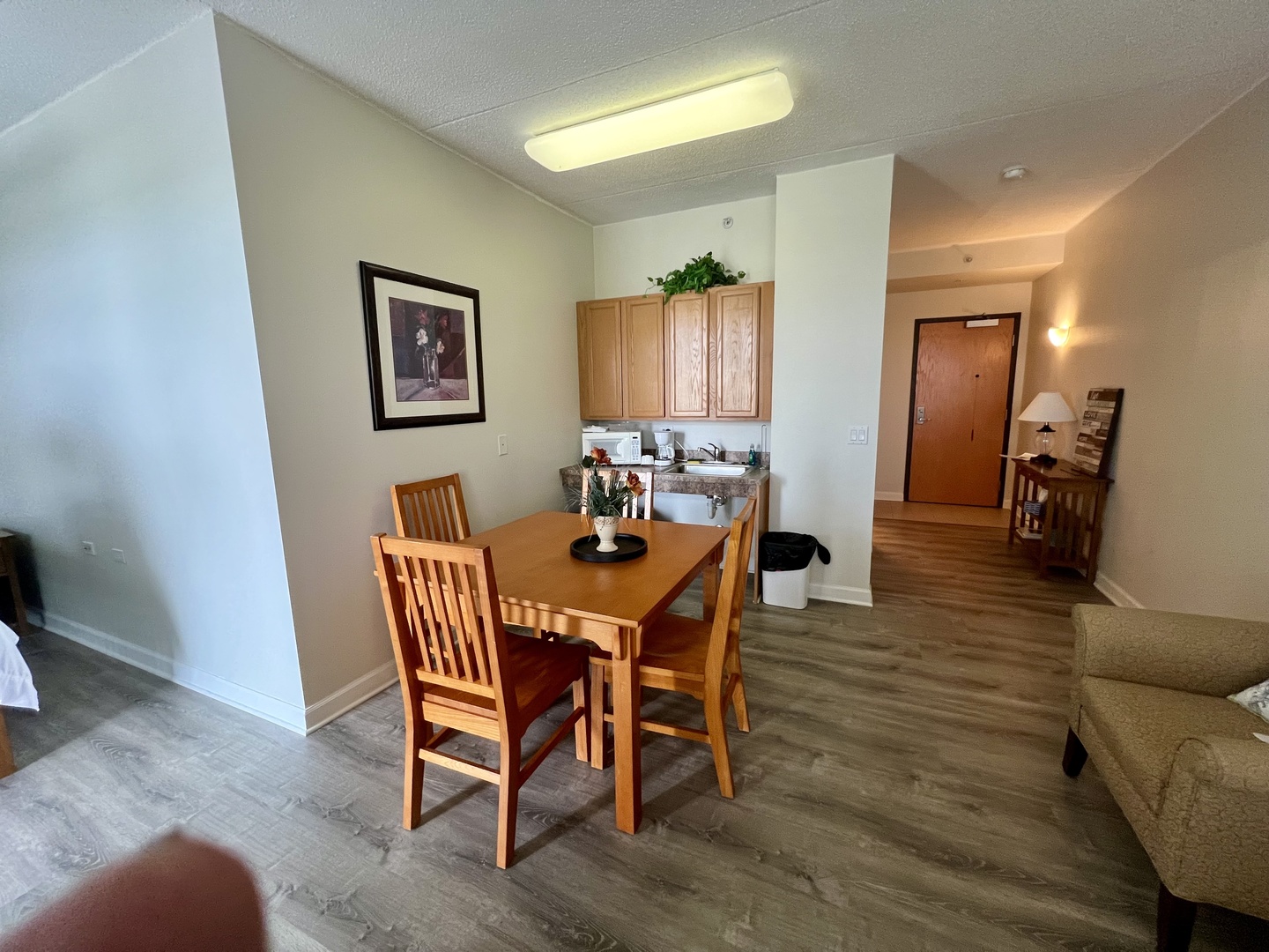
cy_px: 476
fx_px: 477
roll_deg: +0.9
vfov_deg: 89.9
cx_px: 634
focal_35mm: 13
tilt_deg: -10.3
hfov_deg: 106.2
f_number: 1.8
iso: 320
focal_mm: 1.57
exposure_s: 1/60
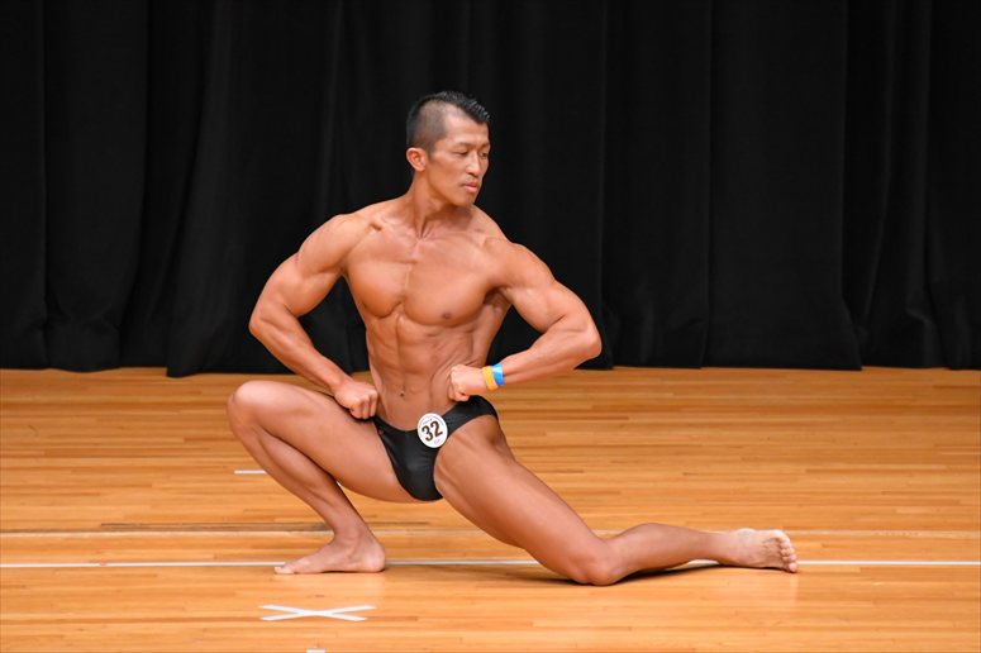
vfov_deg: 3.1
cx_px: 490
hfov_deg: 4.6
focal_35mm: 450
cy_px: 326
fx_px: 12257
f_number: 5.6
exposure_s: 1/400
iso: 4000
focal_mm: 300
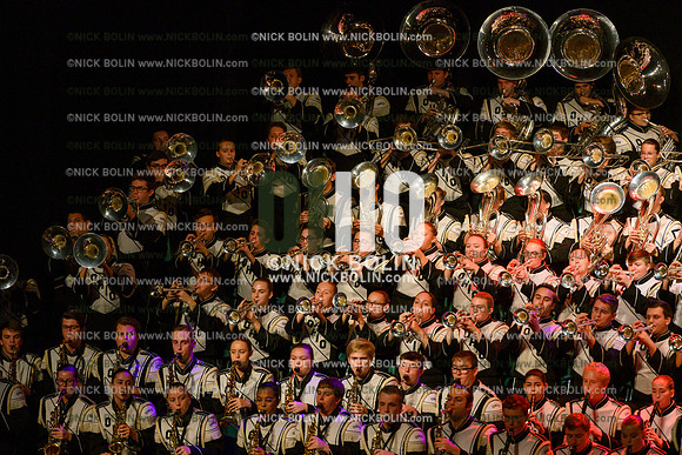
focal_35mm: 200
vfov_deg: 6.9
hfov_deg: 10.3
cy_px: 228
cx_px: 341
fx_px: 3790
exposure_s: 1/500
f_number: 4
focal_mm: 200
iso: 5000
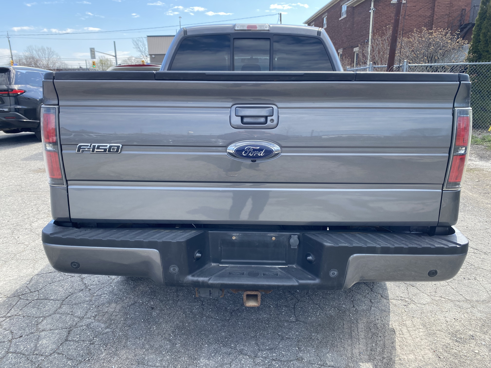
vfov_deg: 53.1
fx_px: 369
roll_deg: +1.4
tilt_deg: -13.9
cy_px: 184
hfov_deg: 67.3
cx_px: 246
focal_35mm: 26
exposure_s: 1/647
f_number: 1.8
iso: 32
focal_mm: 4.25
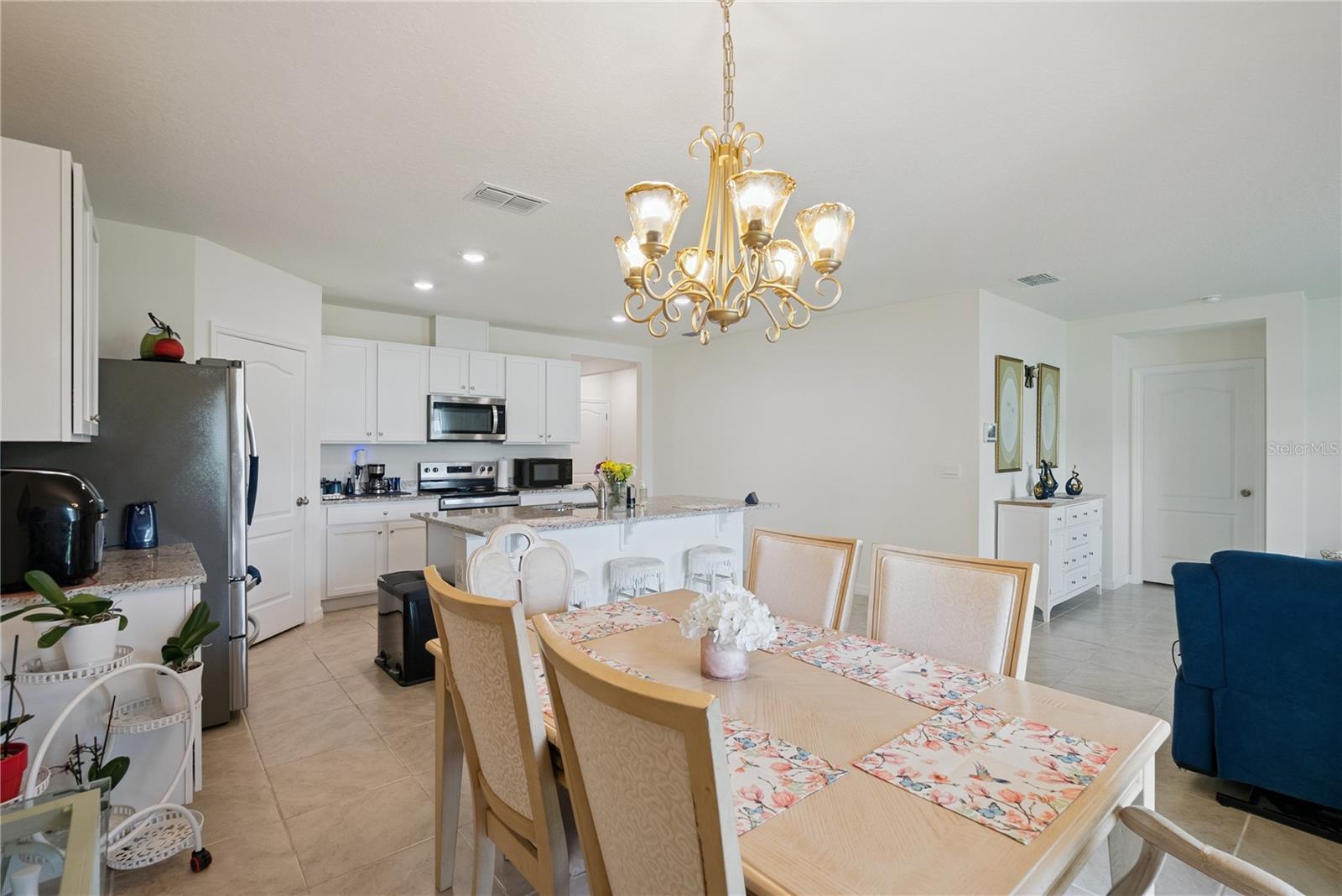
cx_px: 671
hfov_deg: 96.7
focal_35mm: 16
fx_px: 597
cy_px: 448
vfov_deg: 73.8
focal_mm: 16
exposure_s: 1/50
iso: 1000
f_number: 9
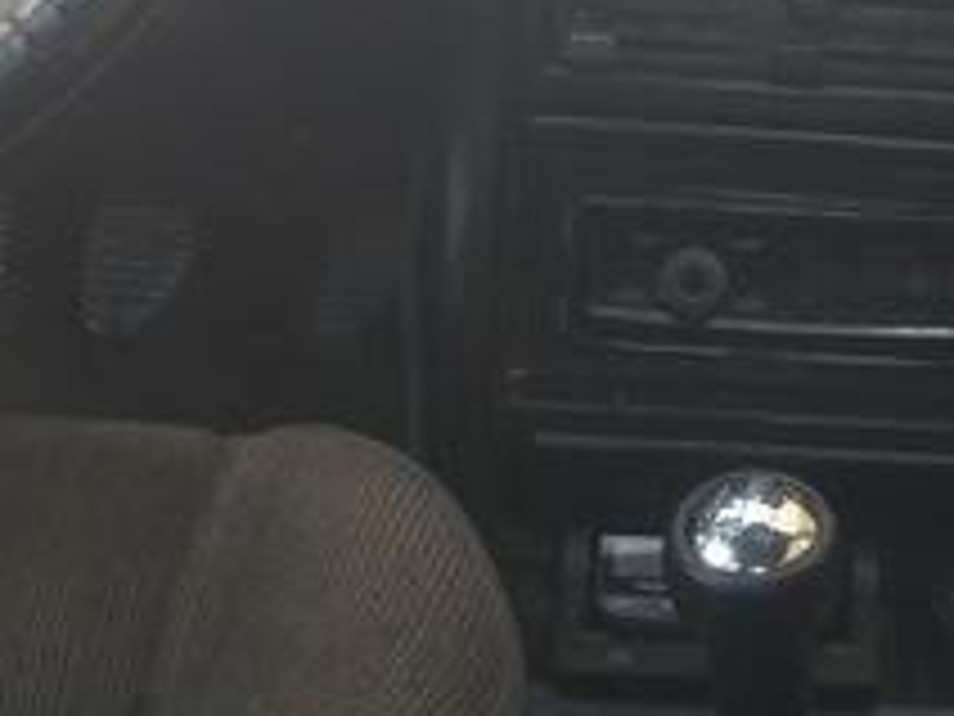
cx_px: 778
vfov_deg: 16.2
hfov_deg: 22.4
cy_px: -223
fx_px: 2370
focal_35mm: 86
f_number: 1.9
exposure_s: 1/50
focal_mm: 3.7
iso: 80
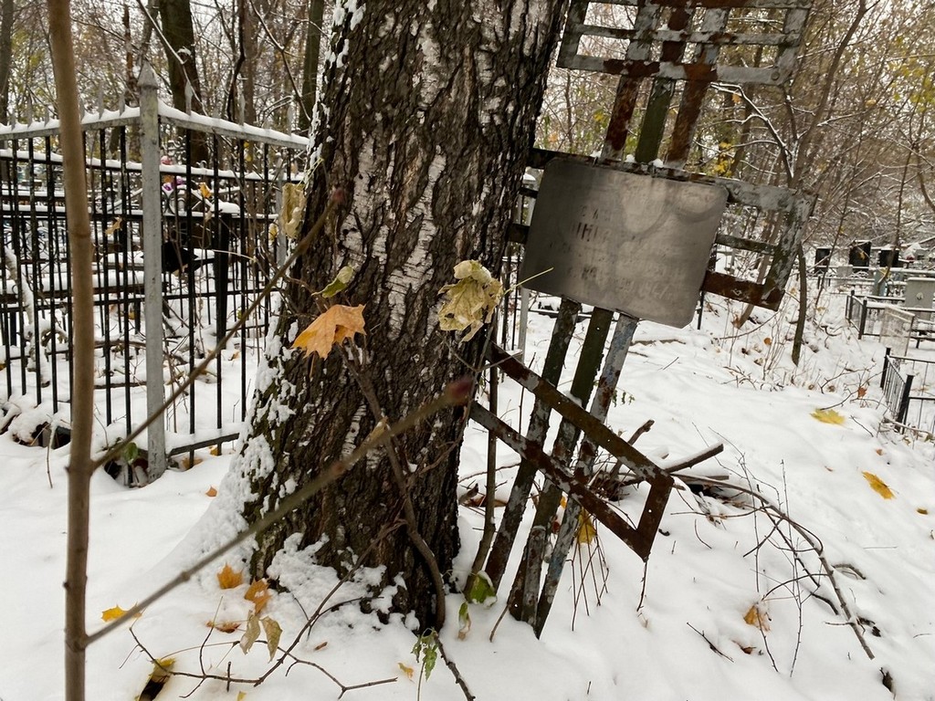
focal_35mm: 26
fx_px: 702
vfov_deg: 53.1
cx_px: 468
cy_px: 350
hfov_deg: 67.3
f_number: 1.8
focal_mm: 4.25
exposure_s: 1/122
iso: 32
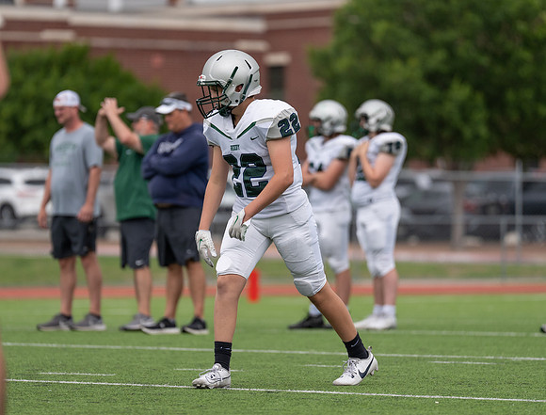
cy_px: 201
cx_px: 240
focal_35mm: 287
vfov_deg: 5.2
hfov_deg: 6.9
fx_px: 4550
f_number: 2.8
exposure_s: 1/1250
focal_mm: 200
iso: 250
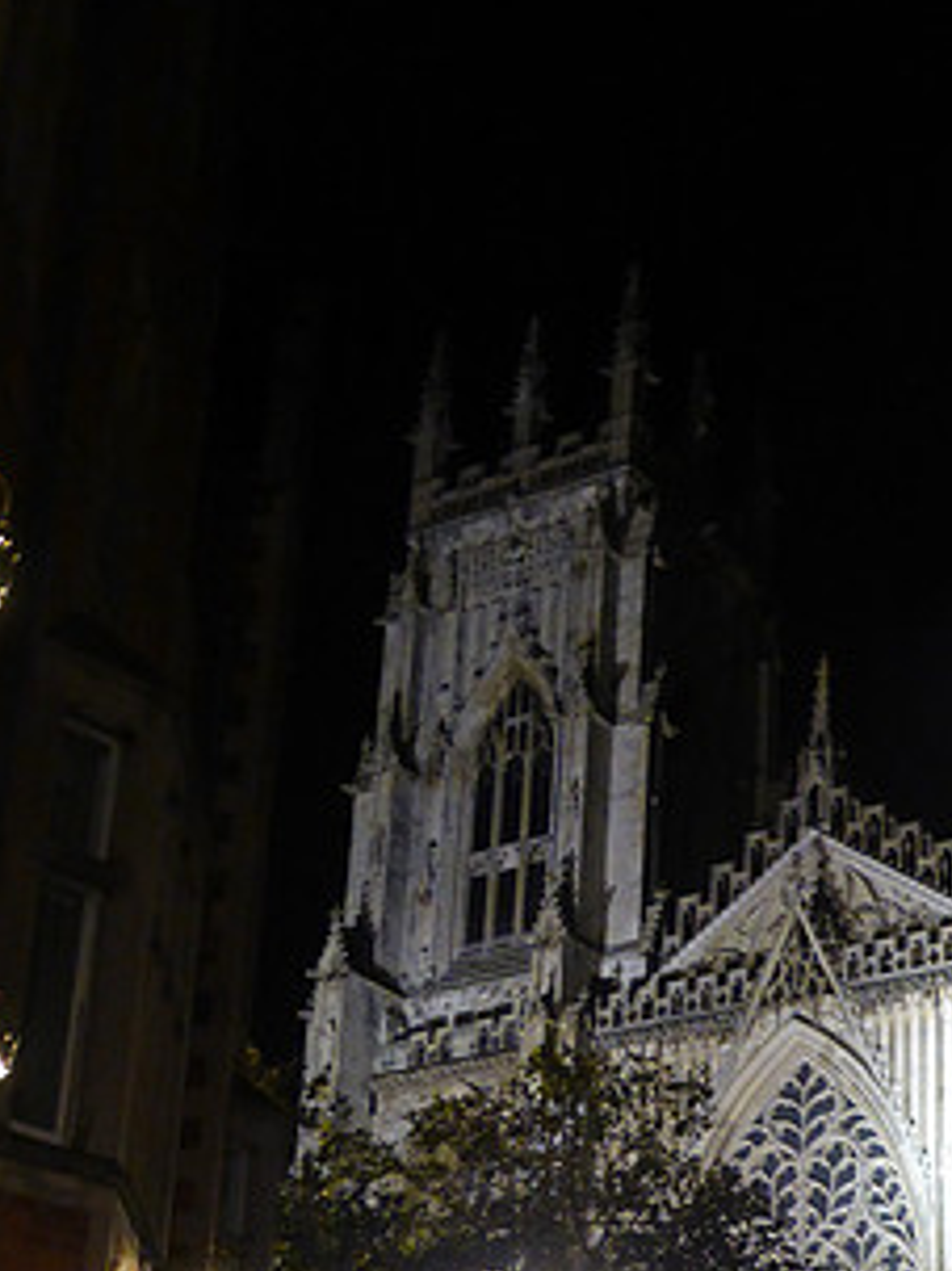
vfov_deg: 28.2
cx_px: 795
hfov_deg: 21.6
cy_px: 1057
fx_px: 2459
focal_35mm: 67
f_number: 3.7
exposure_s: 1/4
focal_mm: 6.1
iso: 500
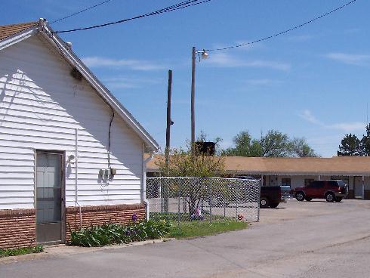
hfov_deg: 30.7
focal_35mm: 62
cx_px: 272
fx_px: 663
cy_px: 196
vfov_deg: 23.5
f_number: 4.8
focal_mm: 8
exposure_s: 1/1000
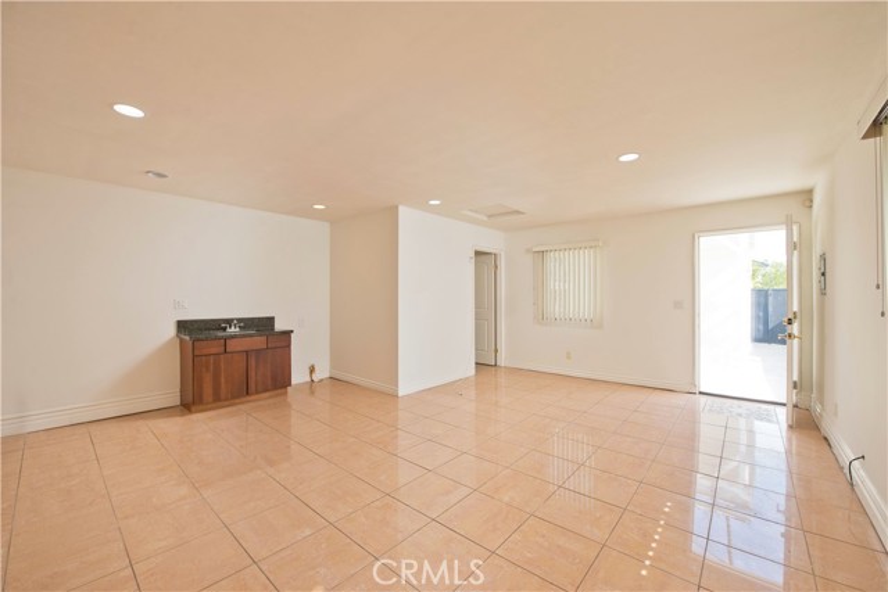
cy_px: 296
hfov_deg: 104.2
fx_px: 345
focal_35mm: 14
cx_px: 444
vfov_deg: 81.2
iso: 400
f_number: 7.1
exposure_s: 1/200
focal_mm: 14
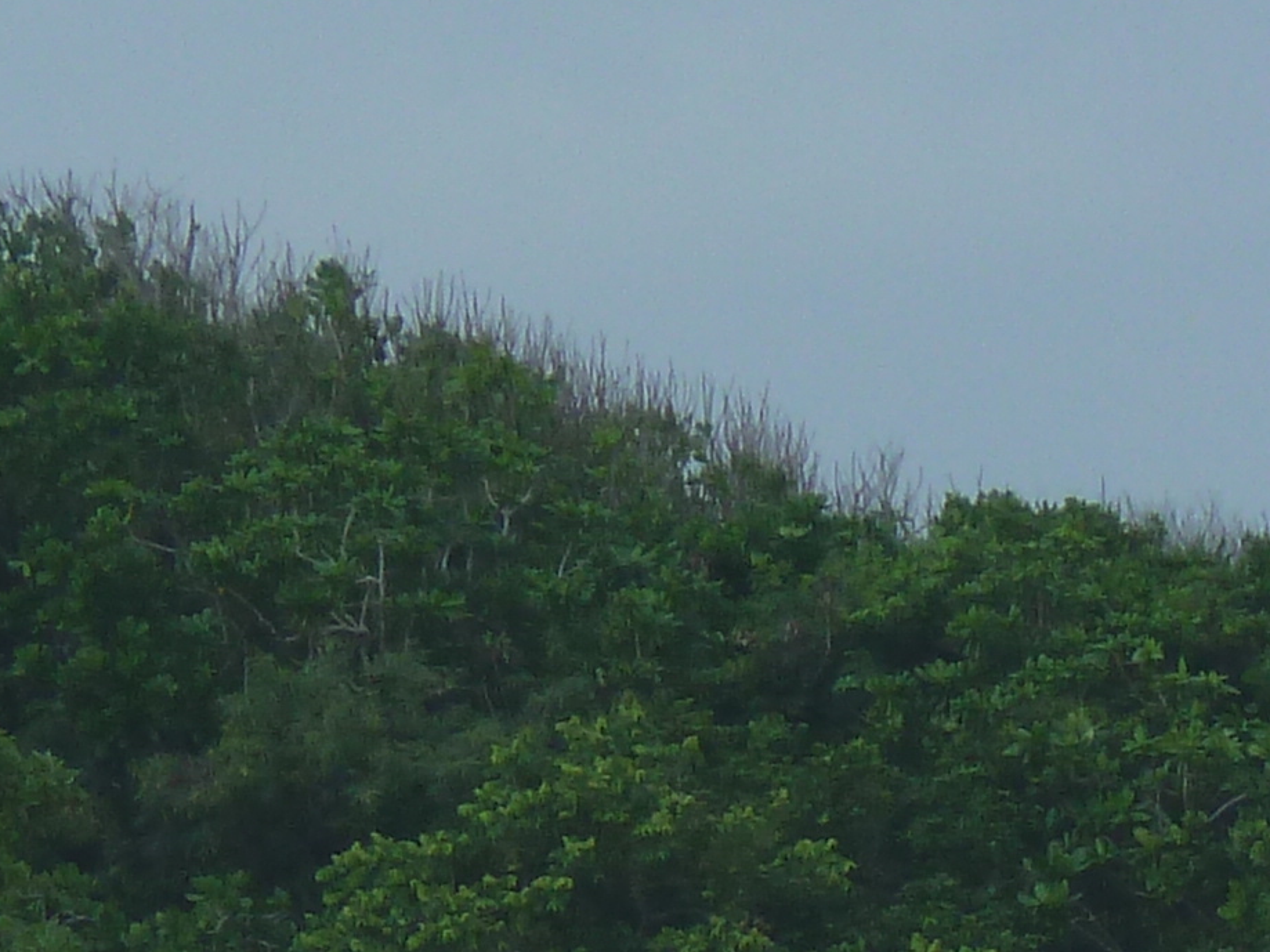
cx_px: 1292
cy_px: 1919
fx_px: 38628
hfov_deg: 1.9
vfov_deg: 1.4
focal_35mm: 1053
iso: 80
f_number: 5.6
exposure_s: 1/400
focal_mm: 39.7
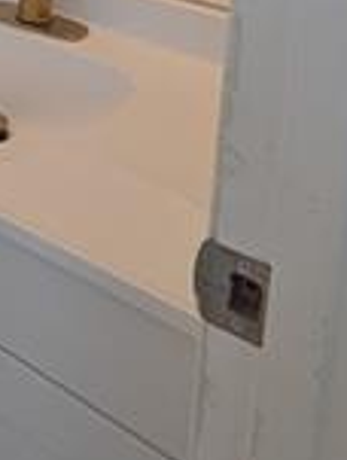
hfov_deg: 20.1
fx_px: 812
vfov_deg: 26.9
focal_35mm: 61
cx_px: -201
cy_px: -128
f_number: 1.7
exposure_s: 1/120
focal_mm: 2.02
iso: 68
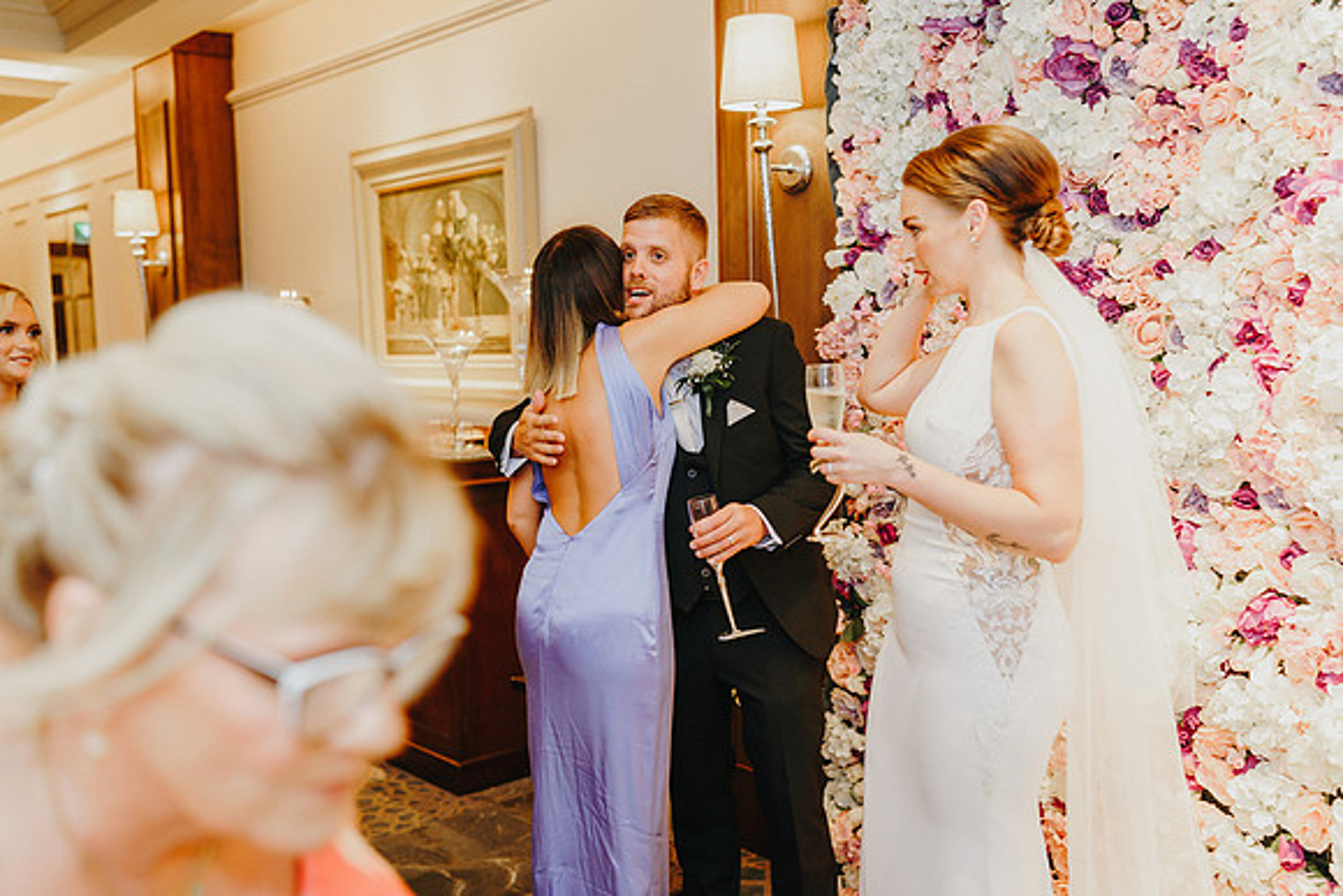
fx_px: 1306
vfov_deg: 37.9
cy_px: 448
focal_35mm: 35
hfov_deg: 54.4
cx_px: 672
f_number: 2.2
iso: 640
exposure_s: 1/200
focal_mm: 35
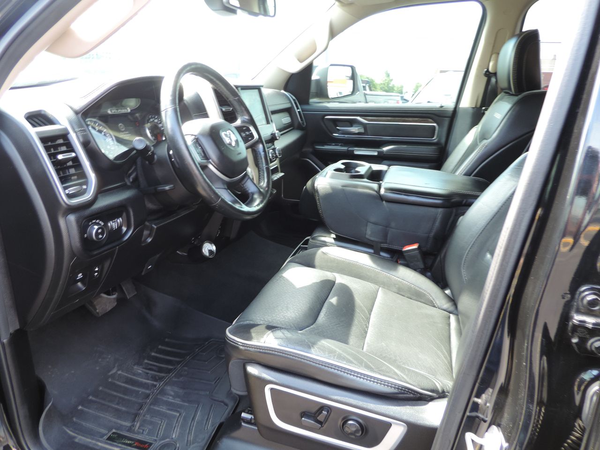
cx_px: 300
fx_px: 416
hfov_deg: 71.6
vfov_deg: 56.8
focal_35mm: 24
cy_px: 225
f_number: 3
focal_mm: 4.3
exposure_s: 1/30
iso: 100
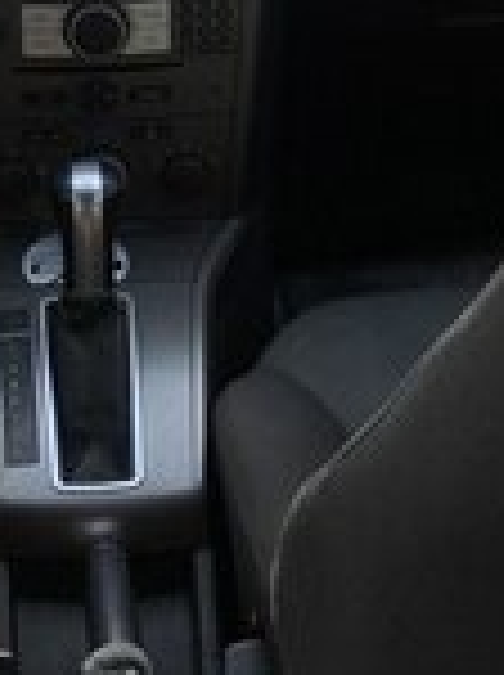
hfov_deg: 15.3
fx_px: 1869
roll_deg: +0.6
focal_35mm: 96
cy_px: -220
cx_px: 104
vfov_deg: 18.9
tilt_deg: -13.3
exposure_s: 1/506
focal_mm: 4.15
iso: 25
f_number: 2.2
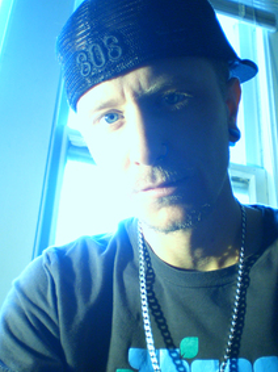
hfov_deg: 28.5
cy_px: 168
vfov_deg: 37.5
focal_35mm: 51
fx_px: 547
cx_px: 144
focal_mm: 6.3
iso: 200
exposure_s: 1/20
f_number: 3.1
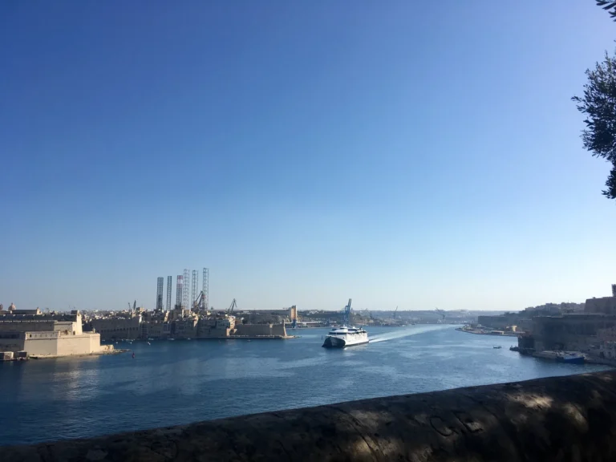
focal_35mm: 29
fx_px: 516
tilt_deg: +9.0
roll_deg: -0.9
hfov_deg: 61.7
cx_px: 308
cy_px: 231
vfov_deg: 48.2
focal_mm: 4.15
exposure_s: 1/3077
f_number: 2.2
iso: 25
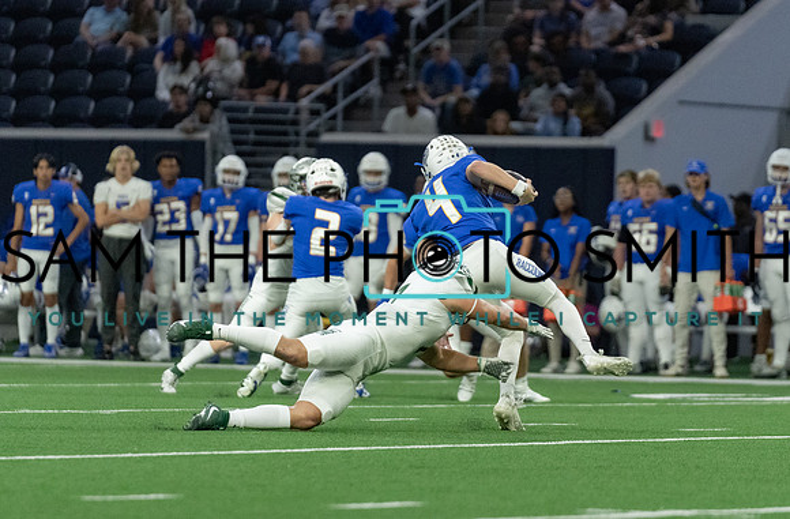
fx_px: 7039
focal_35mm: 322
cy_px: 229
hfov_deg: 6.4
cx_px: 422
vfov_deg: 4.2
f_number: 2.8
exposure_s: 1/1250
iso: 4000
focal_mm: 200
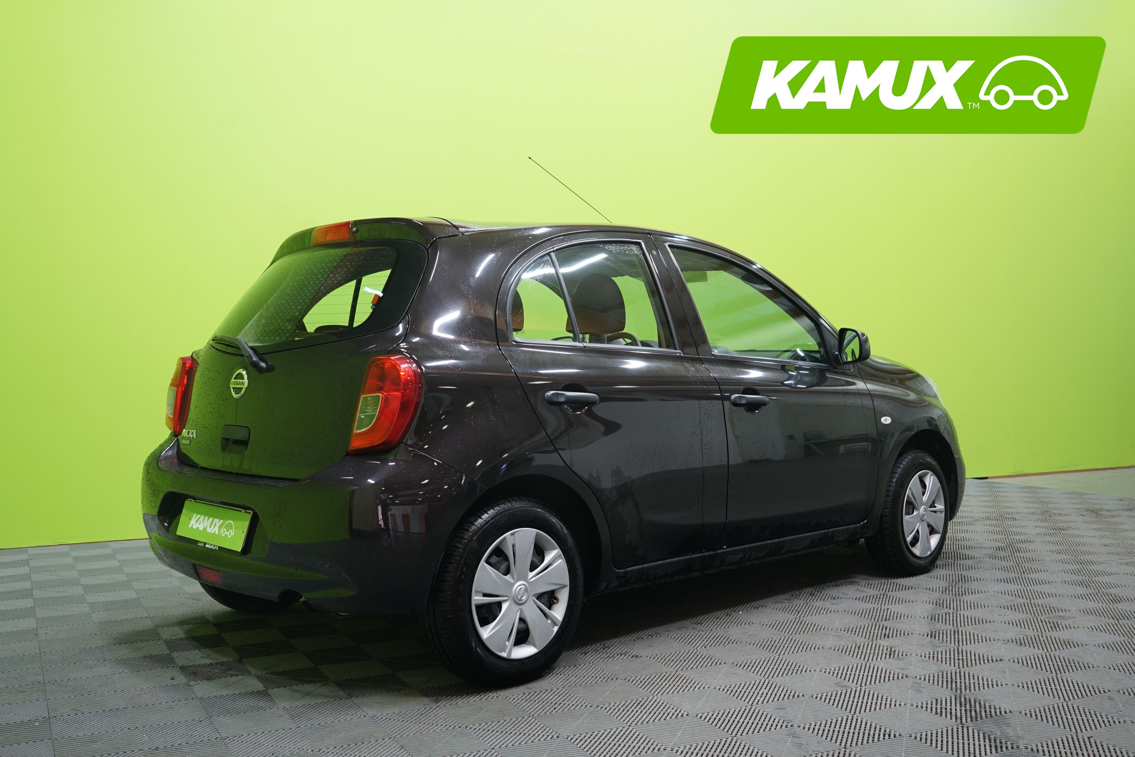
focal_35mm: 35
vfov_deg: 37.9
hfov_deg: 54.4
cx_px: 568
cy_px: 378
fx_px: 1103
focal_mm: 35
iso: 640
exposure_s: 1/20
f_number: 4.5
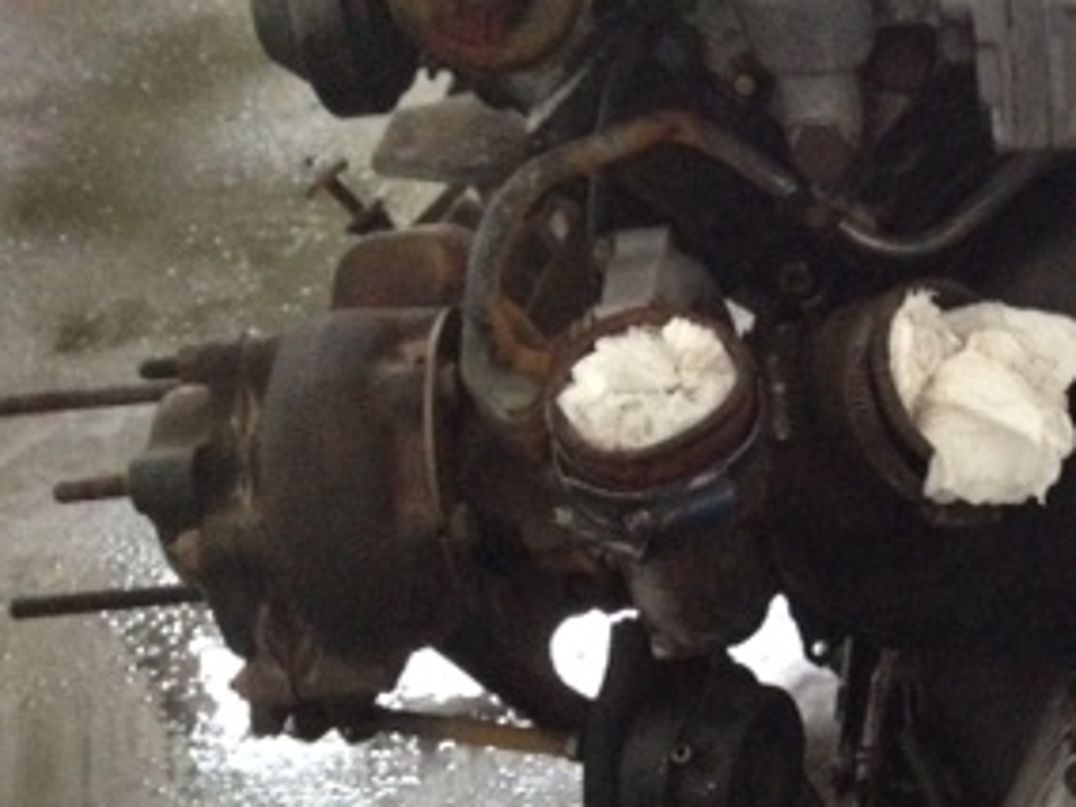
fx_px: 2456
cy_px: 417
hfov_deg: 23.4
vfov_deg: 18.7
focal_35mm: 79
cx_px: 1133
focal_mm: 4.28
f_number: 2.4
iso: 640
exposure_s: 1/15
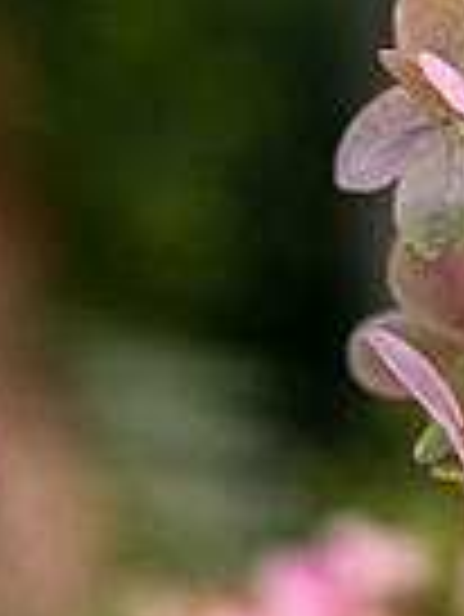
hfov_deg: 5.2
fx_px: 5086
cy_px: 214
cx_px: 414
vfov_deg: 6.9
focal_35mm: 285
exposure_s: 1/80
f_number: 4.5
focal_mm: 70
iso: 400
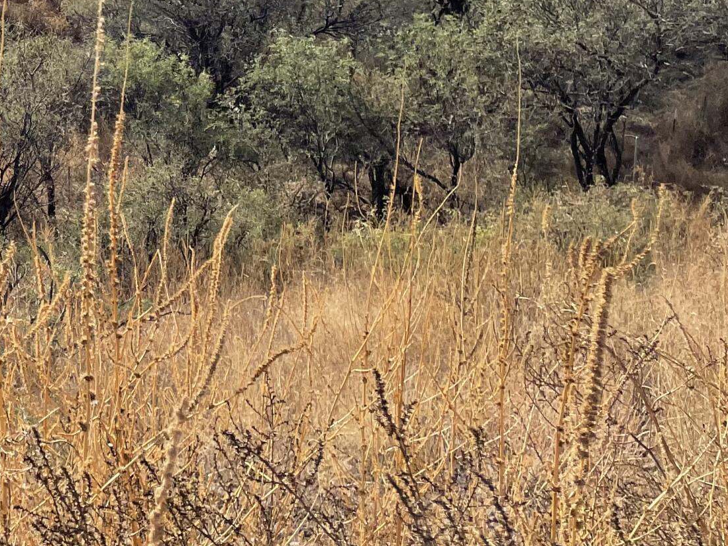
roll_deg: +2.2
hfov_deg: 25.0
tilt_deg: -8.4
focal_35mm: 71
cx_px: -121
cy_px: -182
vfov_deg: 19.0
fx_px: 1493
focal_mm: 4.2
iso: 32
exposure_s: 1/3731
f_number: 1.6
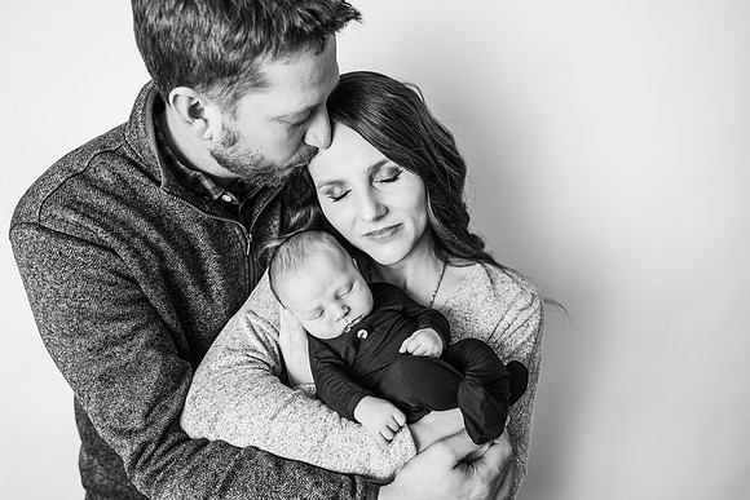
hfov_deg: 69.0
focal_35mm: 26
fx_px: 545
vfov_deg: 49.3
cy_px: 249
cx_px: 356
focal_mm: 24
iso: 200
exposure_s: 1/200
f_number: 2.8
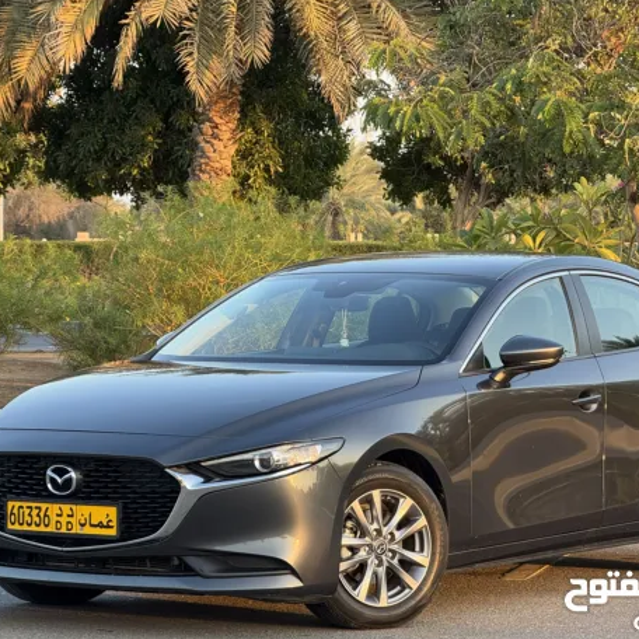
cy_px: 332
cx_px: 355
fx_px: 3112
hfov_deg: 11.7
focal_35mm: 149
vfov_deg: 11.7
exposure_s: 1/103
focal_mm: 15.66
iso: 50
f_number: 2.8
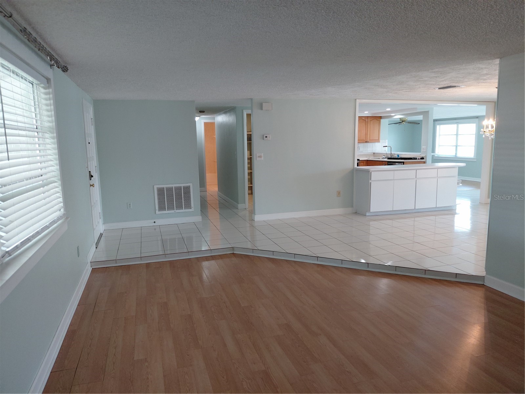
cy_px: 197
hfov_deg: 69.4
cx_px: 262
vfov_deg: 54.9
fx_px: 379
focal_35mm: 25
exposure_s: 1/60
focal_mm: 4.69
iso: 100
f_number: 1.8
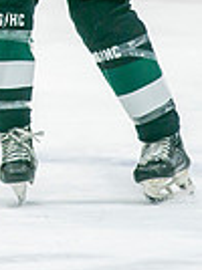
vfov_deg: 2.0
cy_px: -91
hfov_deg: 1.5
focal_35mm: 1013
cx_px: -104
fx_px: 7907
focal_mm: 200
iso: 640
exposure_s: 1/640
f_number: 3.2
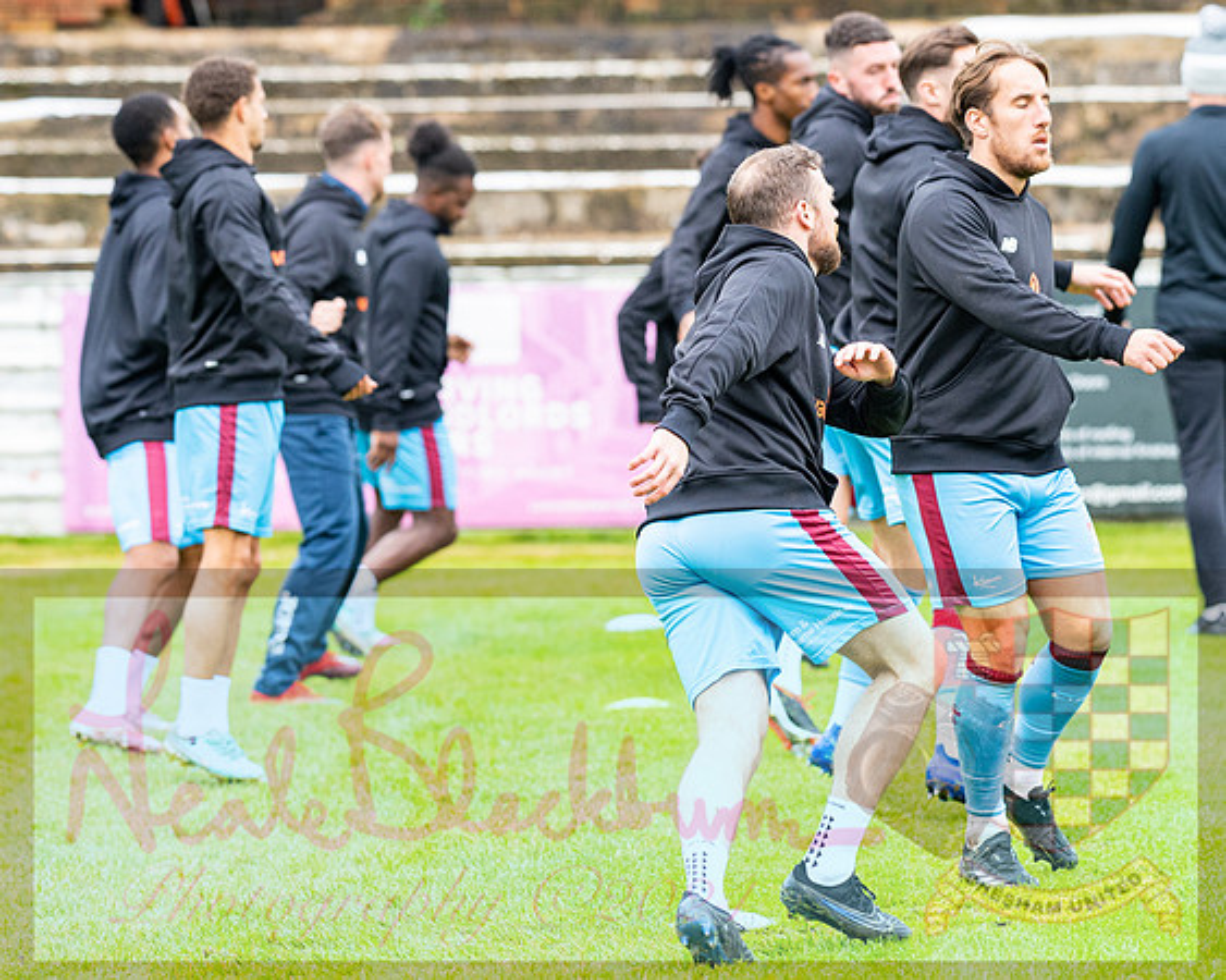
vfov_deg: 6.2
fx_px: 9031
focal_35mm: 249
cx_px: 705
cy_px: 464
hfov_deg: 7.8
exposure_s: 1/2000
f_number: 2.5
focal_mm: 135
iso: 800
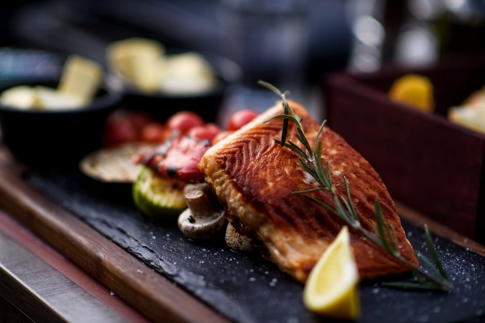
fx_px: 1145
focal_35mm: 85
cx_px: 242
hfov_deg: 23.9
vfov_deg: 16.1
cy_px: 162
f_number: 1.6
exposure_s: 1/200
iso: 64
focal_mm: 85
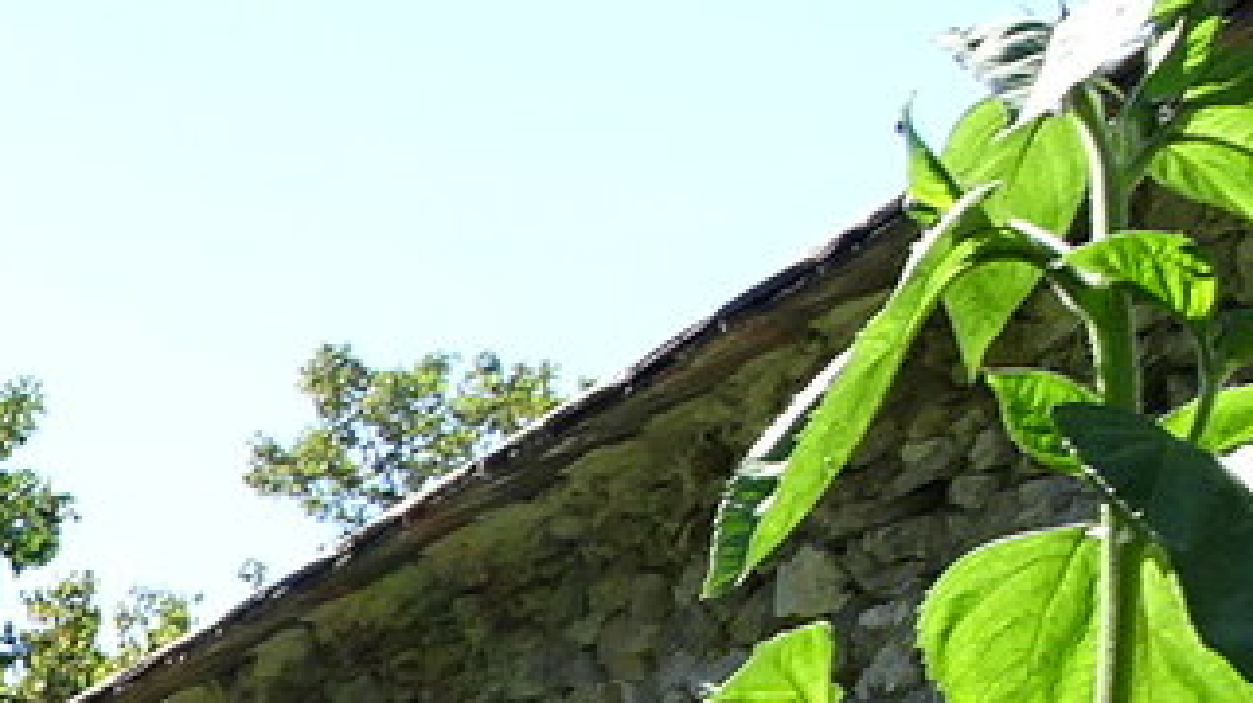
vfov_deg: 8.2
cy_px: 1730
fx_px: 4482
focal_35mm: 135
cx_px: -1628
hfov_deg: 12.8
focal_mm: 4.1
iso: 80
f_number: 3.5
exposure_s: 1/320
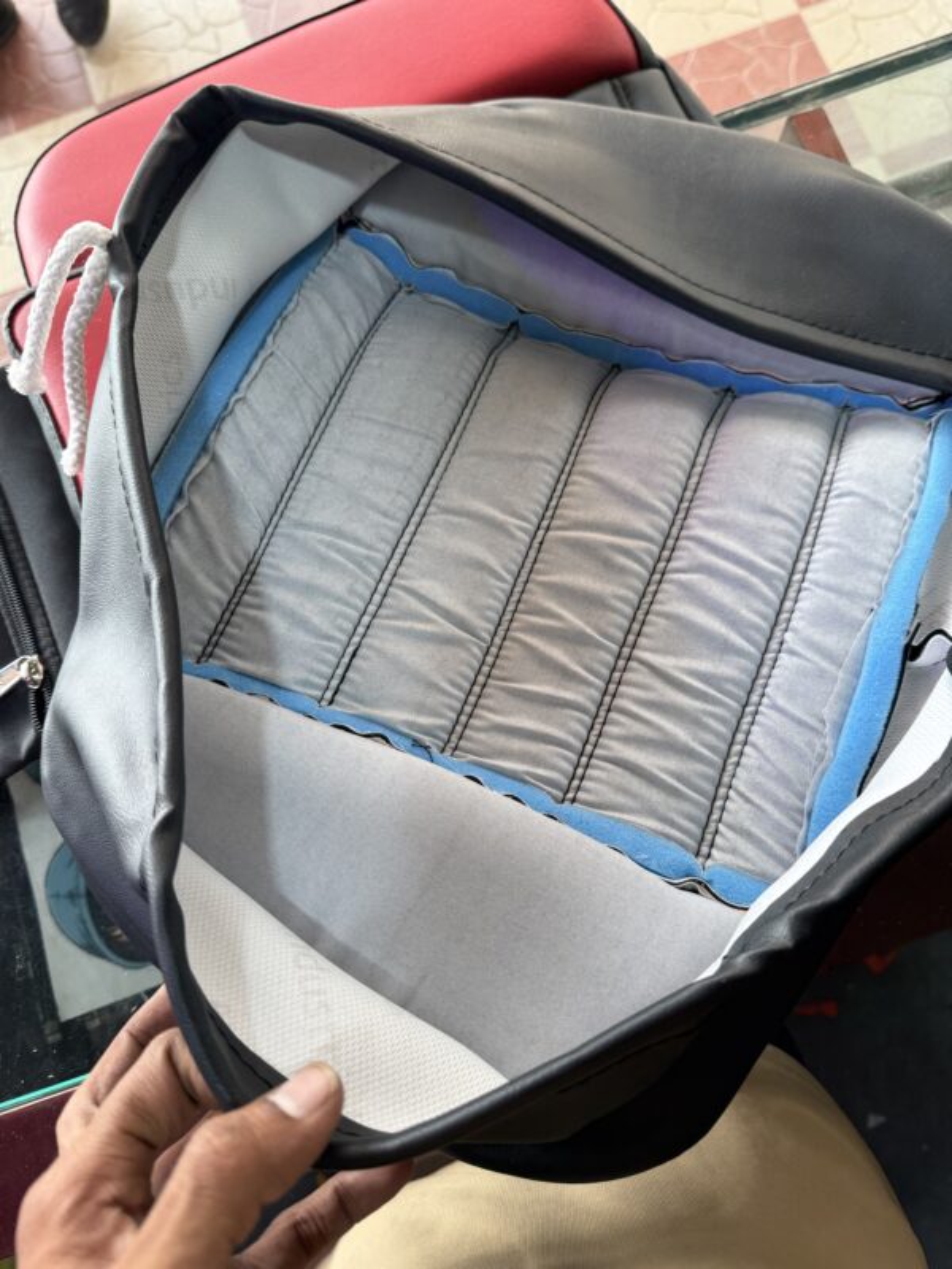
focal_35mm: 24
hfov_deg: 56.8
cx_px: 476
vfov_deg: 71.6
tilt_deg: -79.0
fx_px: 880
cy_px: 634
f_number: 1.78
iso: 64
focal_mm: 6.76
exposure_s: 1/100
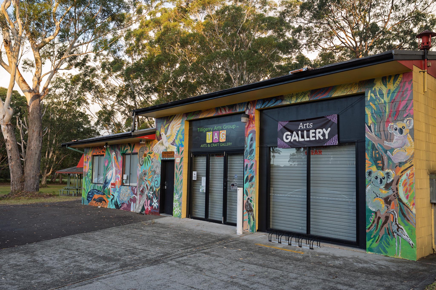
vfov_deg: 43.6
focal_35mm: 30
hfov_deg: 61.9
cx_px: 218
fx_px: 363
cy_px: 145
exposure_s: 1/60
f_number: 5.6
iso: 160
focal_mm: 20
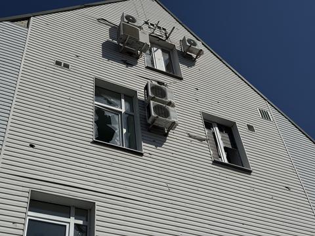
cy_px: 118
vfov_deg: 30.3
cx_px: 158
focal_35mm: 48
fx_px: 437
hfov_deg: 39.7
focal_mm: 6.76
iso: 50
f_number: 1.78
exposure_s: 1/15385
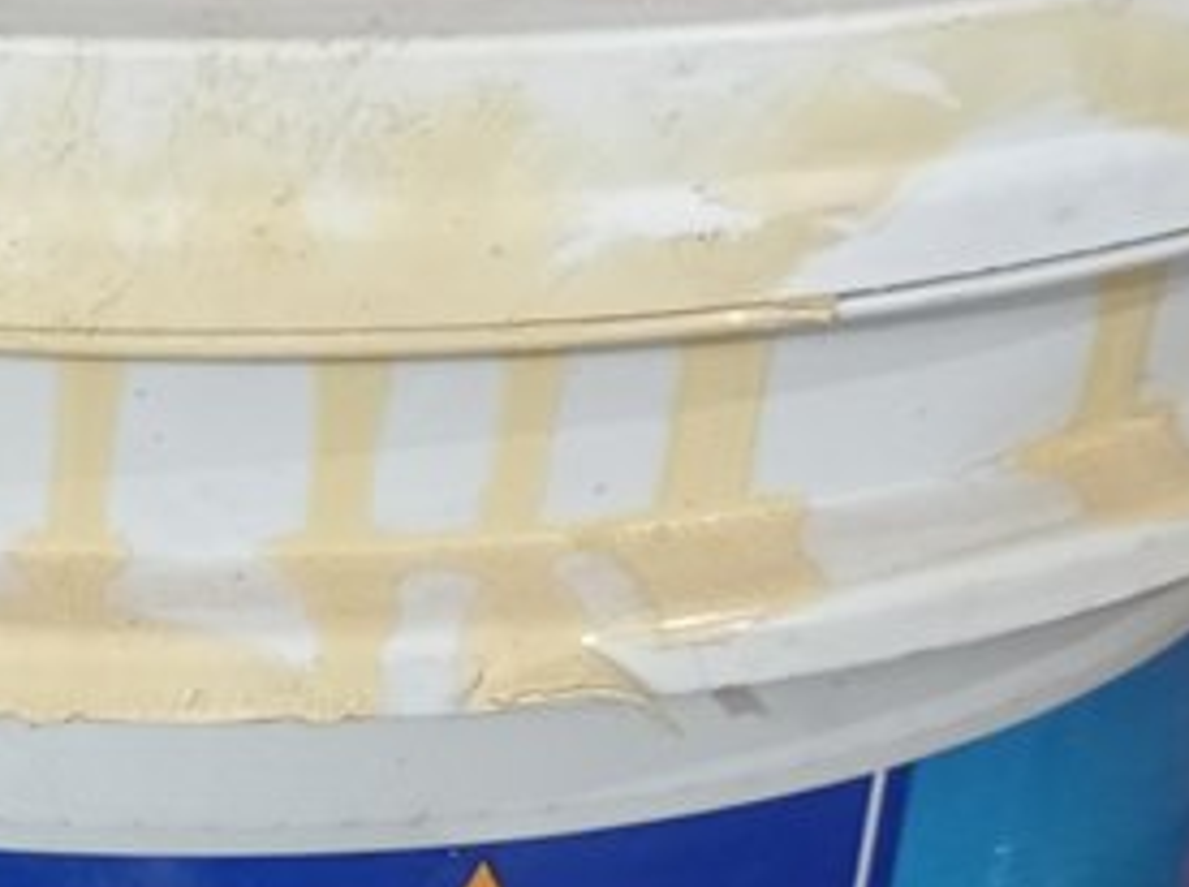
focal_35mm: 104
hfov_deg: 18.6
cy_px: 754
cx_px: 99
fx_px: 3566
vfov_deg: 14.1
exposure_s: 1/20
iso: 785
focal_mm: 4.7
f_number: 1.79
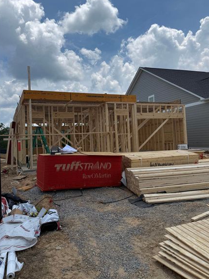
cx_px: 108
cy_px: 127
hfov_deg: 49.7
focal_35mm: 28
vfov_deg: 63.3
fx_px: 225
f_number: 1.78
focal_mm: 6.76
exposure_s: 1/9091
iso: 80
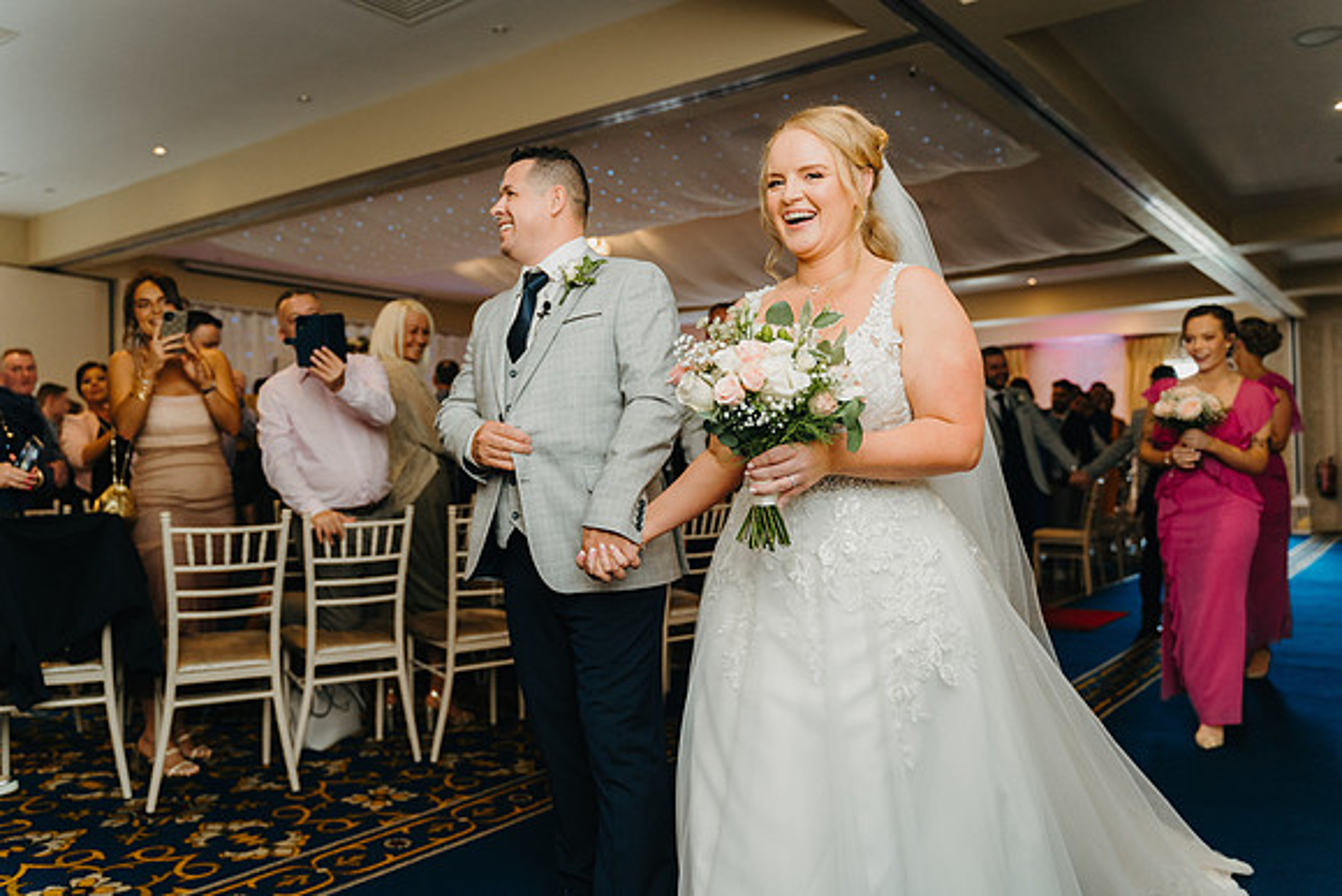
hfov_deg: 65.5
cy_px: 448
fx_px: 1044
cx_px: 671
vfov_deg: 46.4
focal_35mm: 28
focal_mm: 28
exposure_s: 1/160
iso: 1250
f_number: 2.8
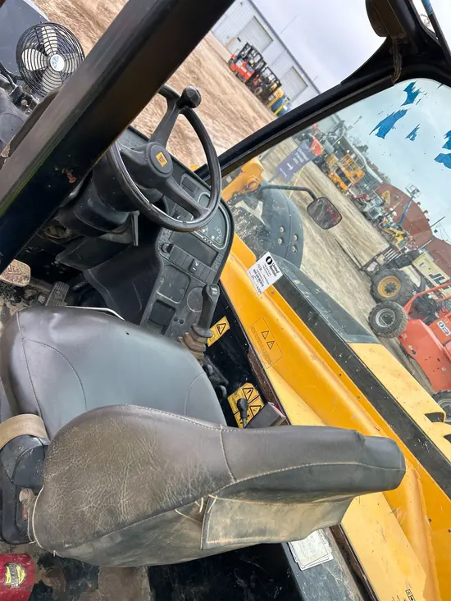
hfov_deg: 53.1
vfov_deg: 67.3
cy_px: 300
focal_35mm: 26
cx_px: 226
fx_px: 452
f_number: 1.5
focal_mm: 5.7
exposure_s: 1/212
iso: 40
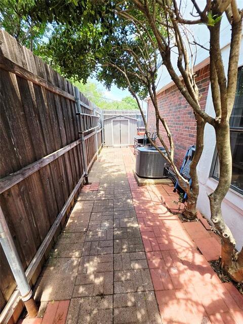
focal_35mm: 13
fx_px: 122
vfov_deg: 106.2
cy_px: 162
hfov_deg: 89.9
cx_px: 122
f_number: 1.9
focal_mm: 2.2
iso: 32
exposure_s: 1/120
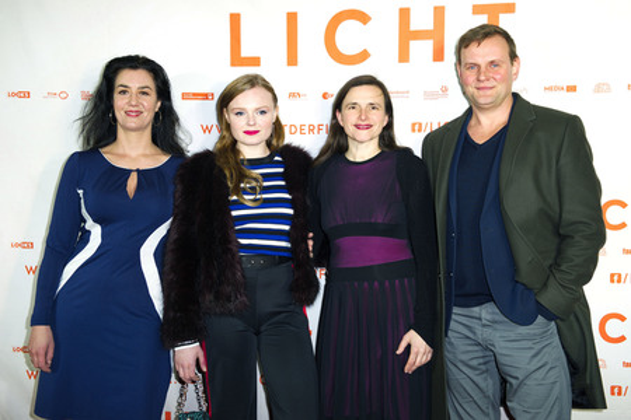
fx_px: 841
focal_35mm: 48
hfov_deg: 41.1
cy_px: 210
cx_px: 316
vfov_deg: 28.1
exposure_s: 1/160
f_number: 5
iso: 1000
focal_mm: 48
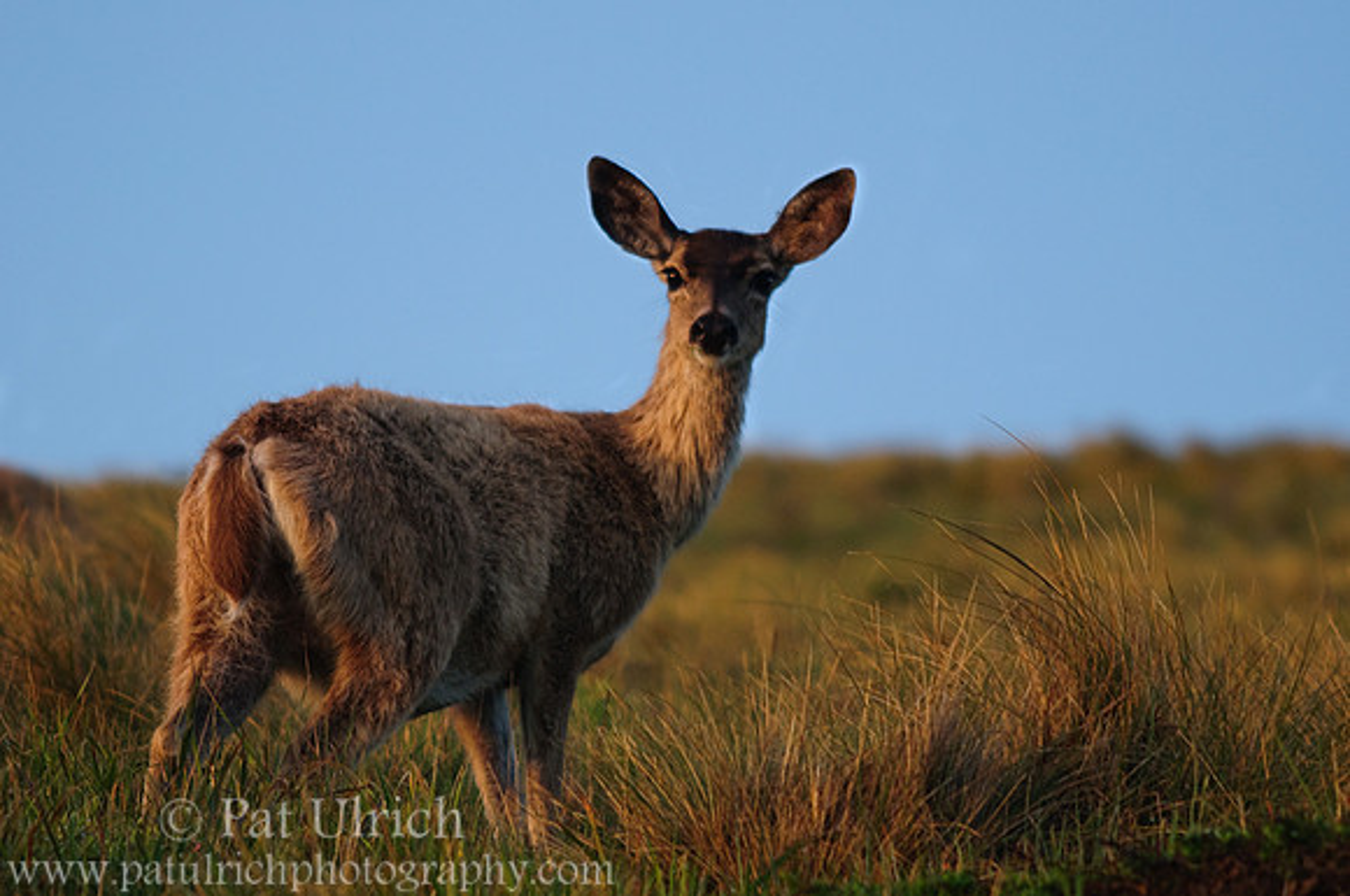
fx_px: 13481
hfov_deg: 5.7
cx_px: 675
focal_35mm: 360
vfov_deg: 3.8
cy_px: 448
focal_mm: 240
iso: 400
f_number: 5.6
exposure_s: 1/160
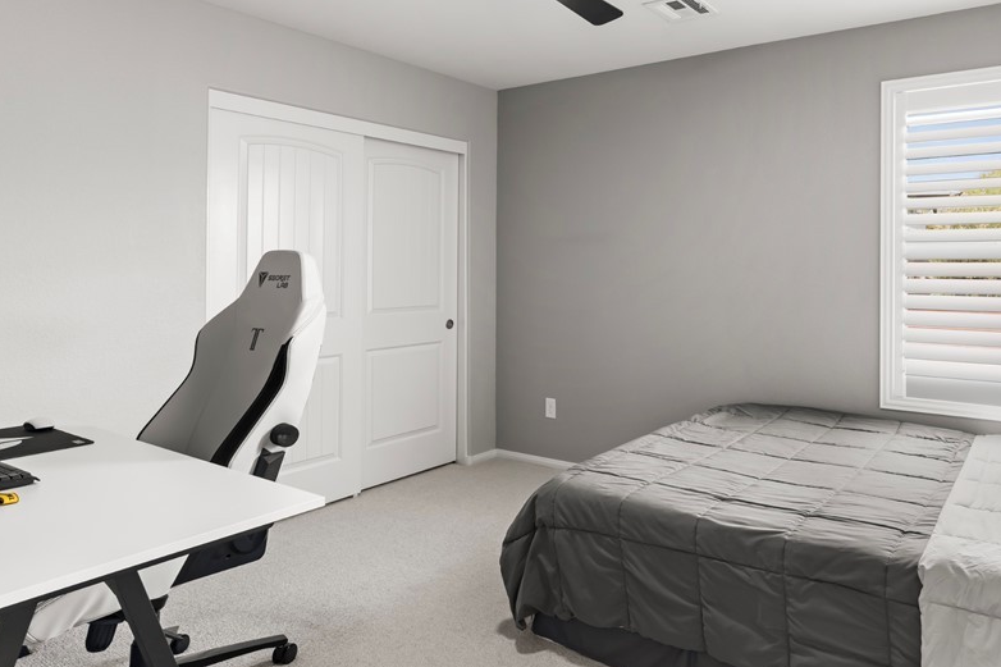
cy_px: 269
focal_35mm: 25
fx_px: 695
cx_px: 680
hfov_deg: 69.2
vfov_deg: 51.0
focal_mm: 18
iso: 400
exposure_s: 1/8
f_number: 8
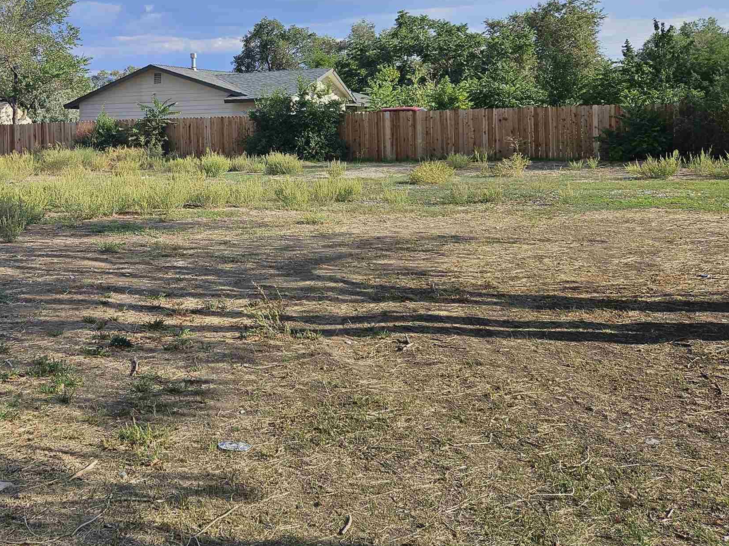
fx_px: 905
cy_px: 118
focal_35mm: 43
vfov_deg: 32.8
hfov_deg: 42.2
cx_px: 162
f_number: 1.8
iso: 25
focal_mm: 5.4
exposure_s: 1/2265
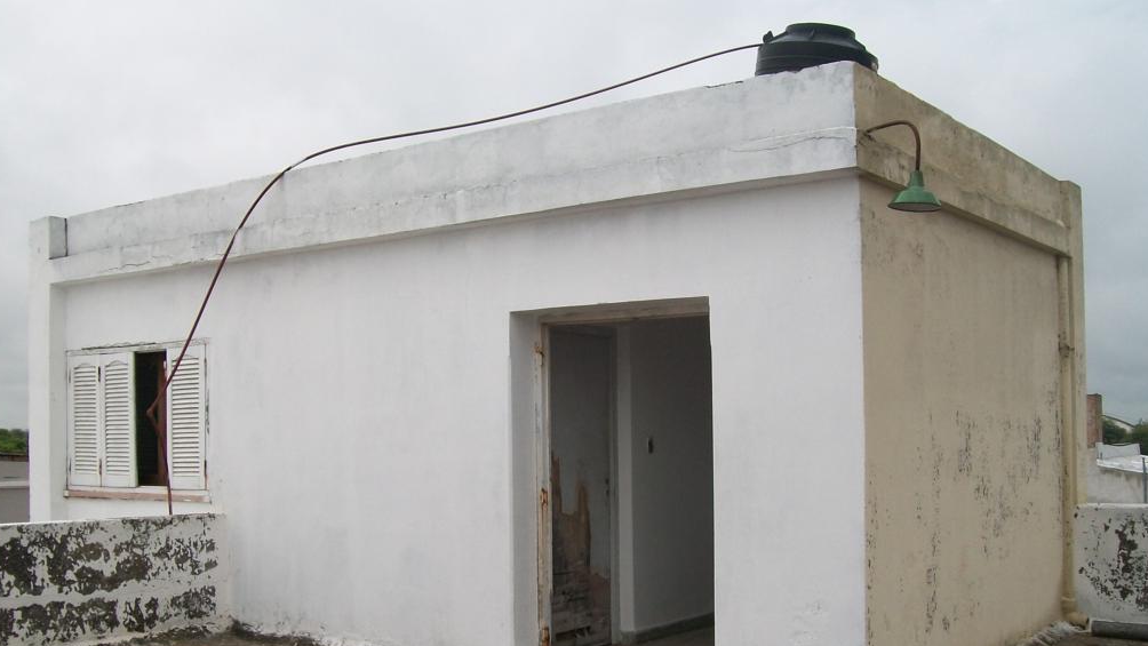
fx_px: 1218
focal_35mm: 40
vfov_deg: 29.6
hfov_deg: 50.5
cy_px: 401
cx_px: 575
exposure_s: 1/400
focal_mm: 6
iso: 80
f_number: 4.8
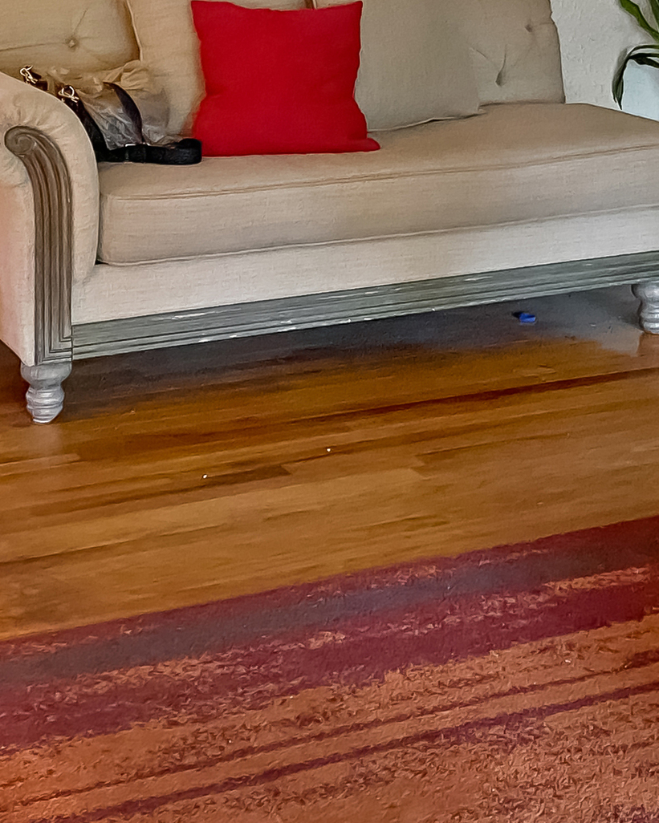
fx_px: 1853
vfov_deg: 24.7
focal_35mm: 76
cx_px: 510
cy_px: 167
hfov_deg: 20.0
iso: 640
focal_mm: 4.25
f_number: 1.8
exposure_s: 1/30
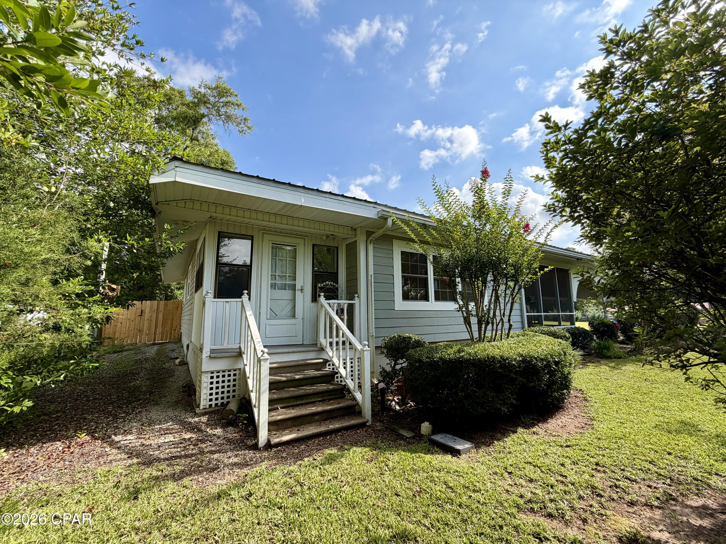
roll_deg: +0.2
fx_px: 294
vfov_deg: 85.7
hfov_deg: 102.1
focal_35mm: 14
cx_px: 363
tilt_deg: +8.9
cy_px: 272
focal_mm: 2.22
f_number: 2.2
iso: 32
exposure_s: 1/770
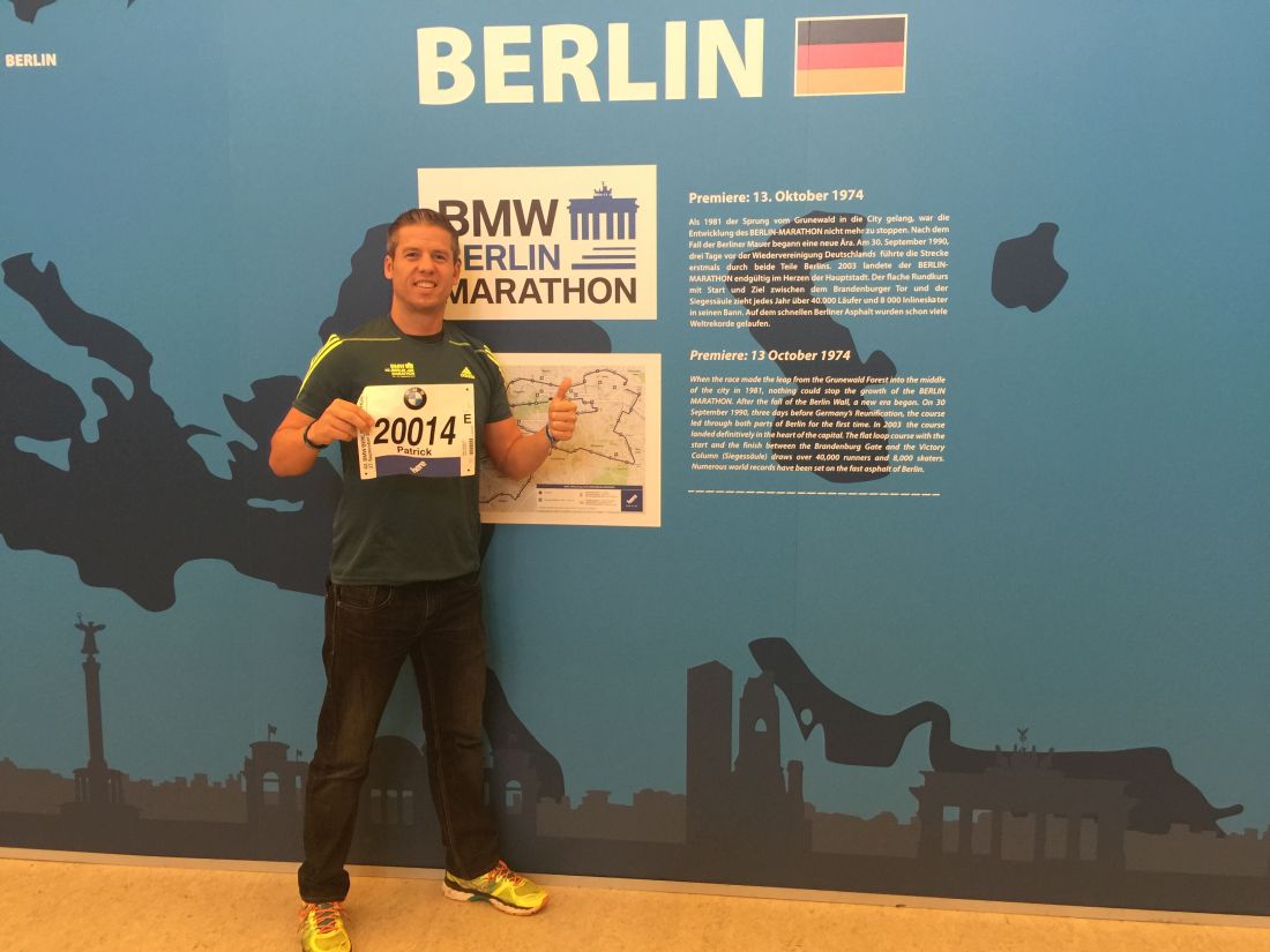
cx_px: 635
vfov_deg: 48.2
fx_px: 1064
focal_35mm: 29
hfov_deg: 61.7
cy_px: 476
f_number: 2.2
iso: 80
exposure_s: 1/17
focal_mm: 4.15
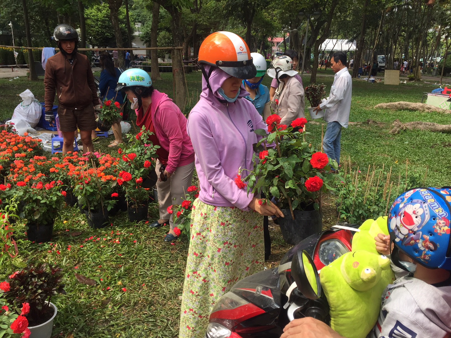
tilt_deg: -15.1
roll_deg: -3.4
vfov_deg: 48.2
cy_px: 169
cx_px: 226
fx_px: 378
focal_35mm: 29
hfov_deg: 61.7
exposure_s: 1/608
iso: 32
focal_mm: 4.15
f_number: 2.2
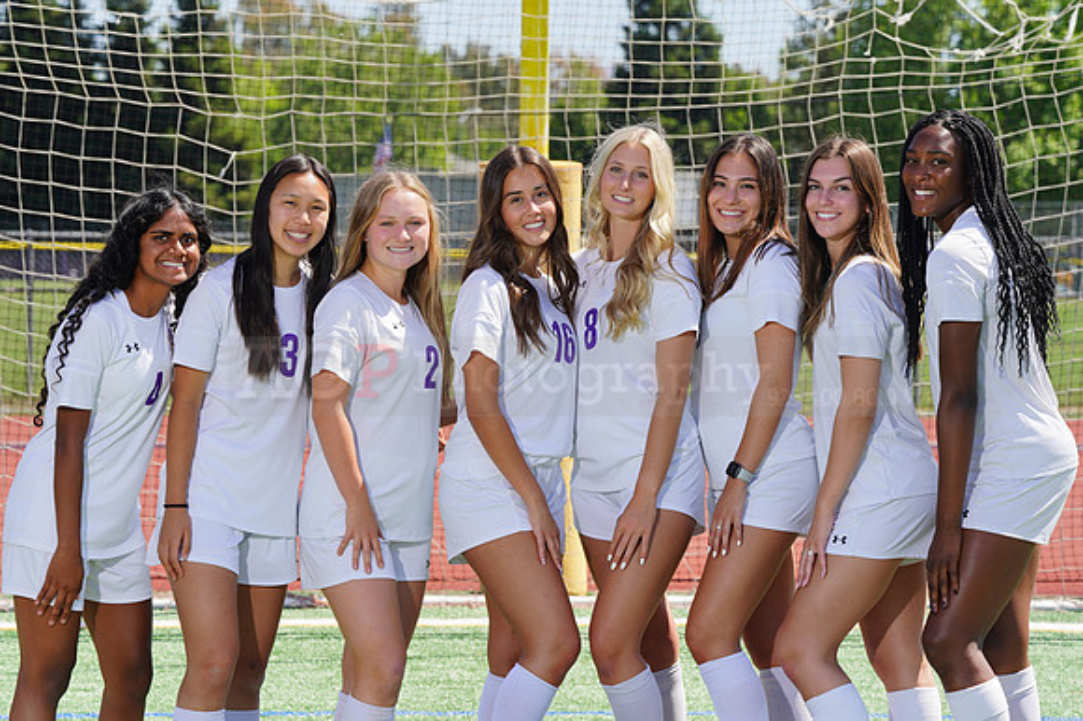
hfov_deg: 10.4
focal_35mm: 198
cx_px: 542
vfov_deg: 6.9
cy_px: 360
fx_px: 5953
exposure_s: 1/250
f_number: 11
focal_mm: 198
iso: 200
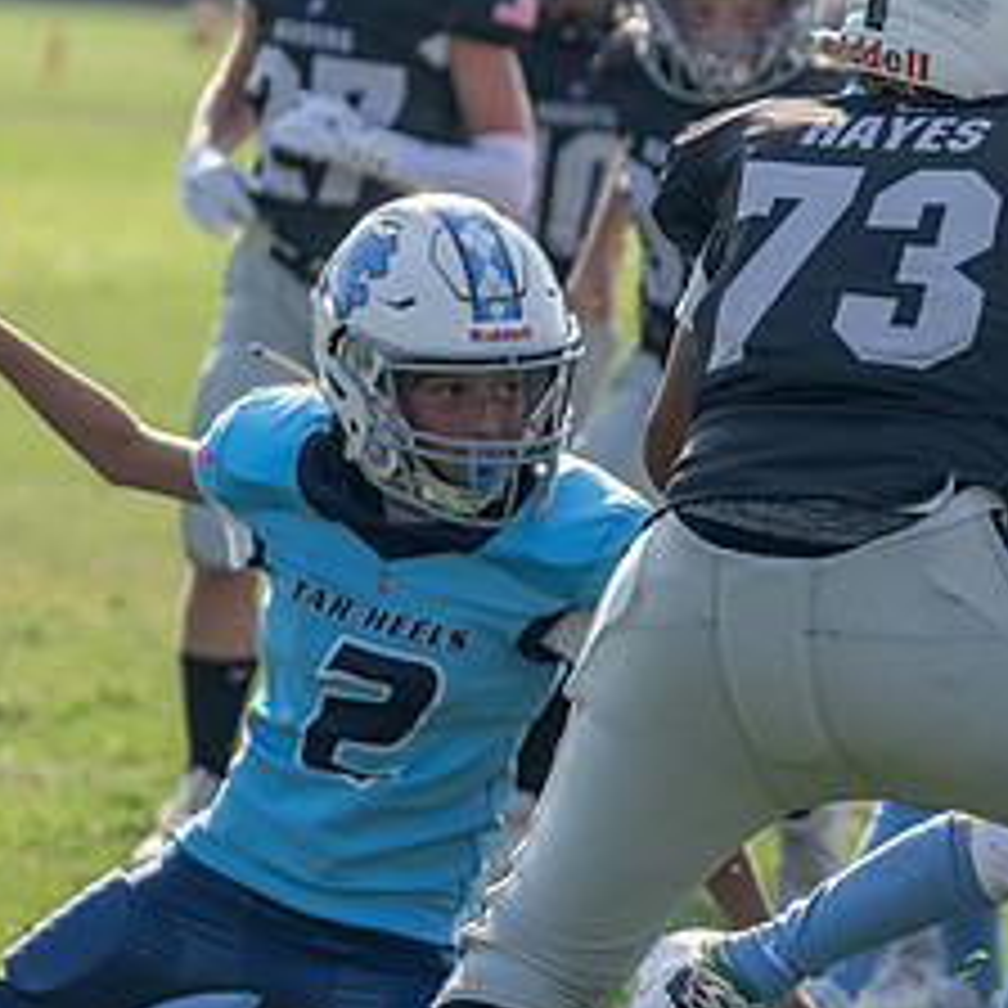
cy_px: 572
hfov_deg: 4.6
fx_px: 12552
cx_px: 1541
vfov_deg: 4.6
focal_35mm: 381
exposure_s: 1/1250
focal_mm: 125
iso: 100
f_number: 3.5
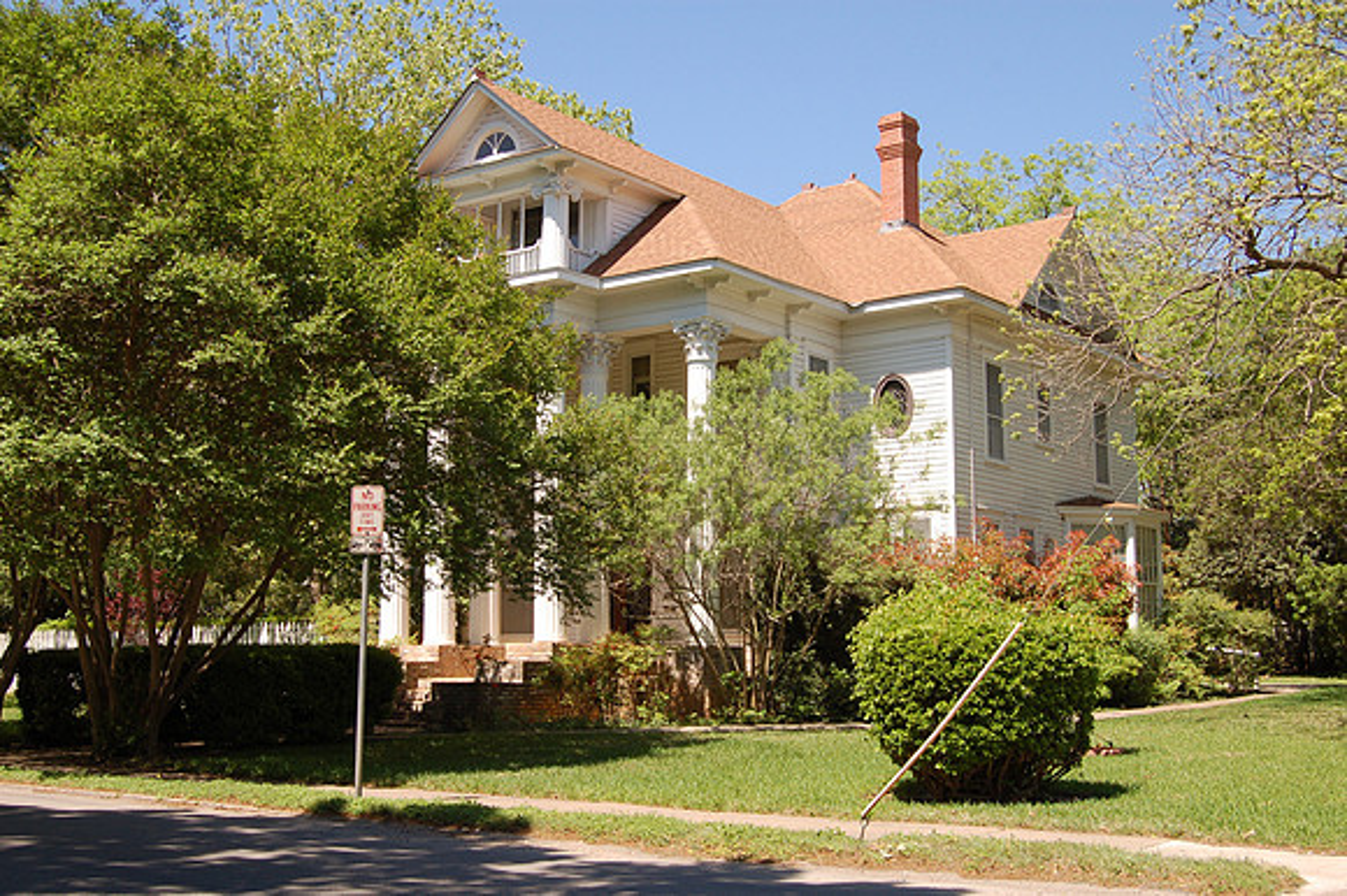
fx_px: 1571
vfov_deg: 31.9
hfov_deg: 46.4
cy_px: 448
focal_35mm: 42
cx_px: 674
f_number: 8
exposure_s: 1/250
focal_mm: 28
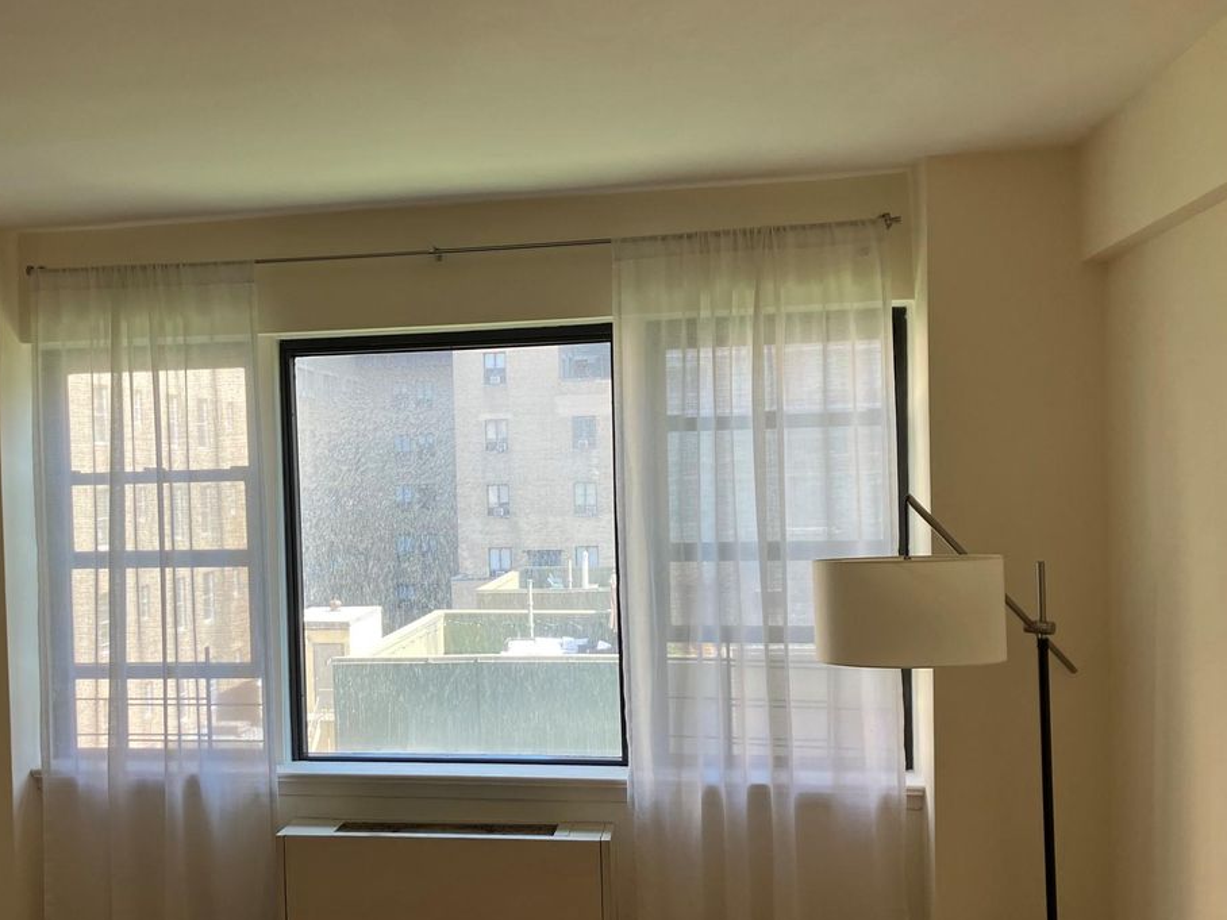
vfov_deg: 38.6
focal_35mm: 37
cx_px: 470
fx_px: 1312
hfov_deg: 49.7
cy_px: 520
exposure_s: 1/120
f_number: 1.8
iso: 32
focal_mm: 3.99
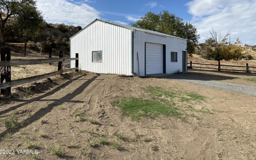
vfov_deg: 44.3
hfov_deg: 66.5
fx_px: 195
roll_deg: +0.5
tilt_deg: -1.1
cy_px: 63
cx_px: 128
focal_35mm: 28
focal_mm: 4.25
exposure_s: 1/3731
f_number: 1.8
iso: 32
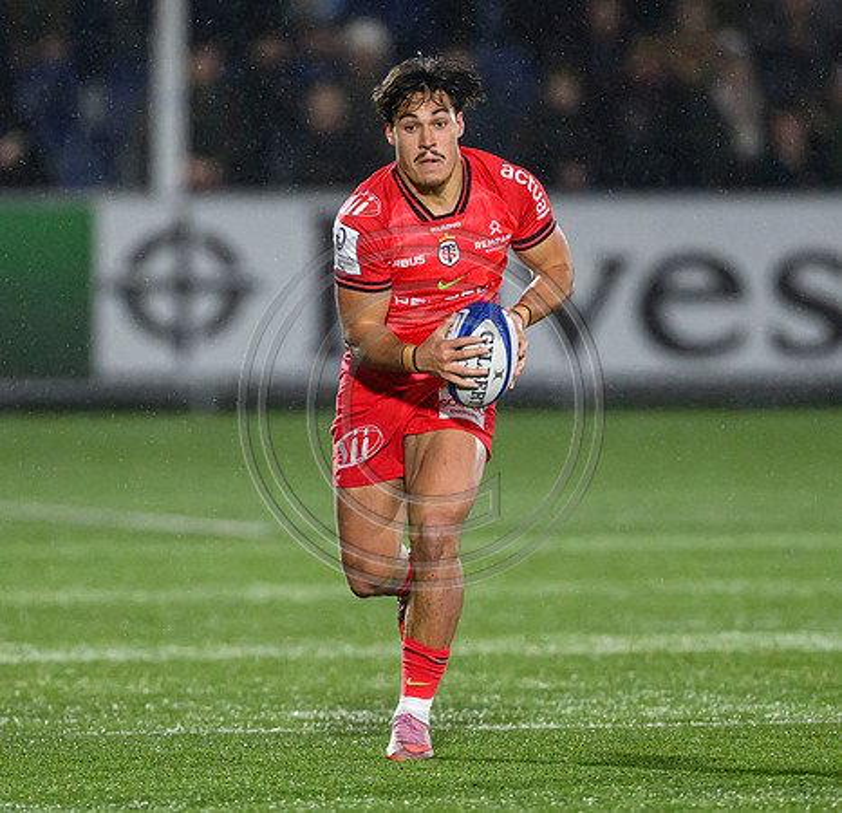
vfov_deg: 2.1
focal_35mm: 828
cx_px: 446
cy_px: 453
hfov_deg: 2.2
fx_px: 22407
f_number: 3.2
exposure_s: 1/2500
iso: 5000
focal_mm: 400
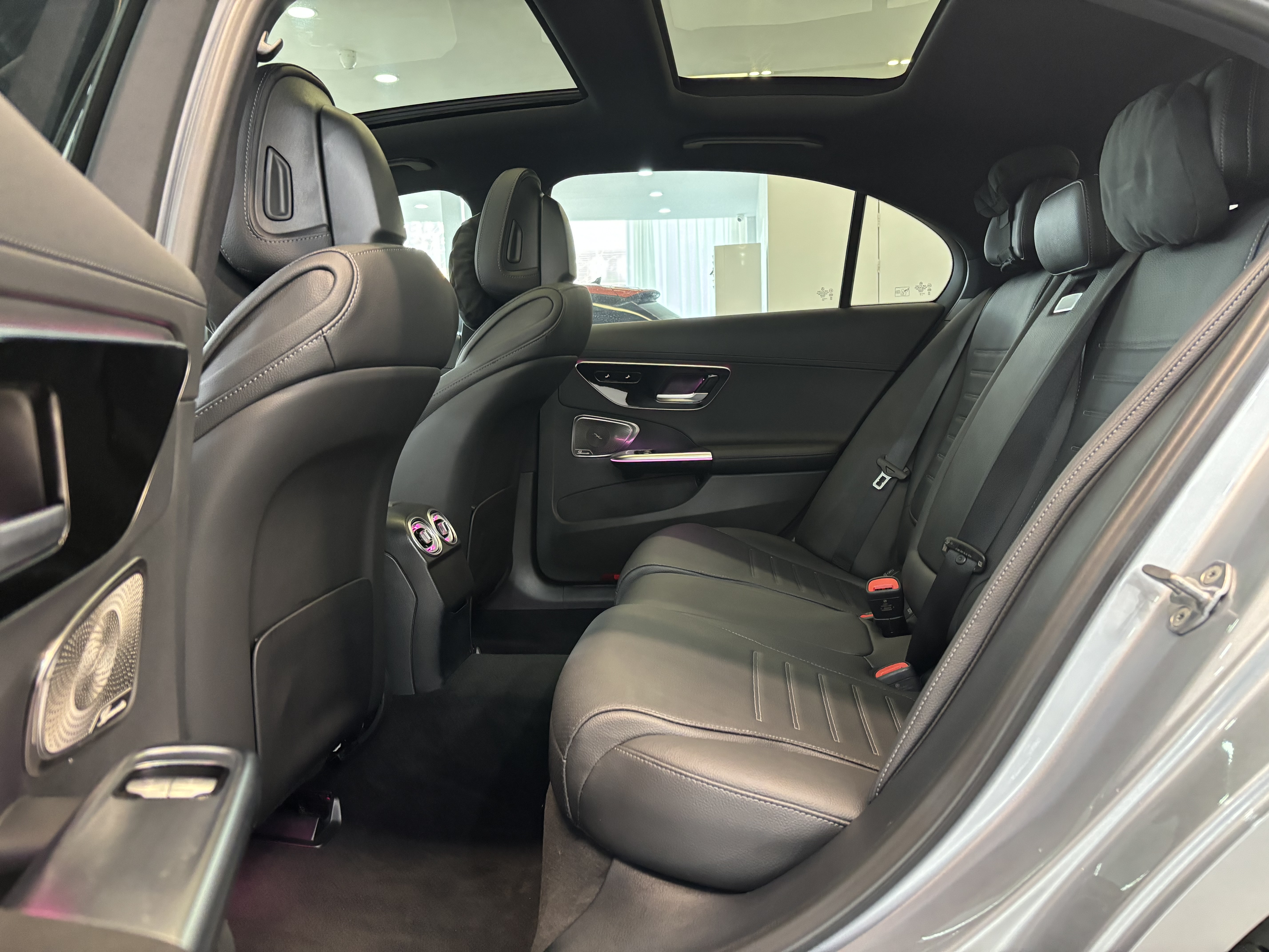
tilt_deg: -6.4
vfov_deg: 53.1
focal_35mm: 26
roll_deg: +2.1
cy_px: 476
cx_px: 634
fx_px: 953
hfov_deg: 67.3
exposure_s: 1/33
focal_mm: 5.96
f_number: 1.6
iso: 400
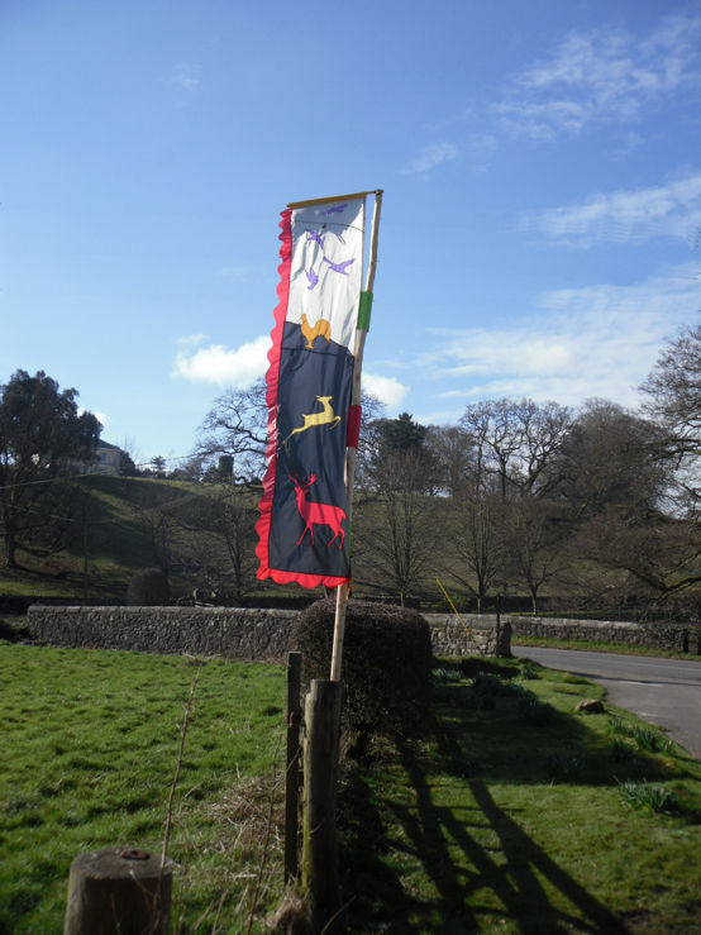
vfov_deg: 52.6
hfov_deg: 40.7
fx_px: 945
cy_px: 468
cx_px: 350
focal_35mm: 35
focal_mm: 6.3
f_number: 8.2
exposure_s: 1/152
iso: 80
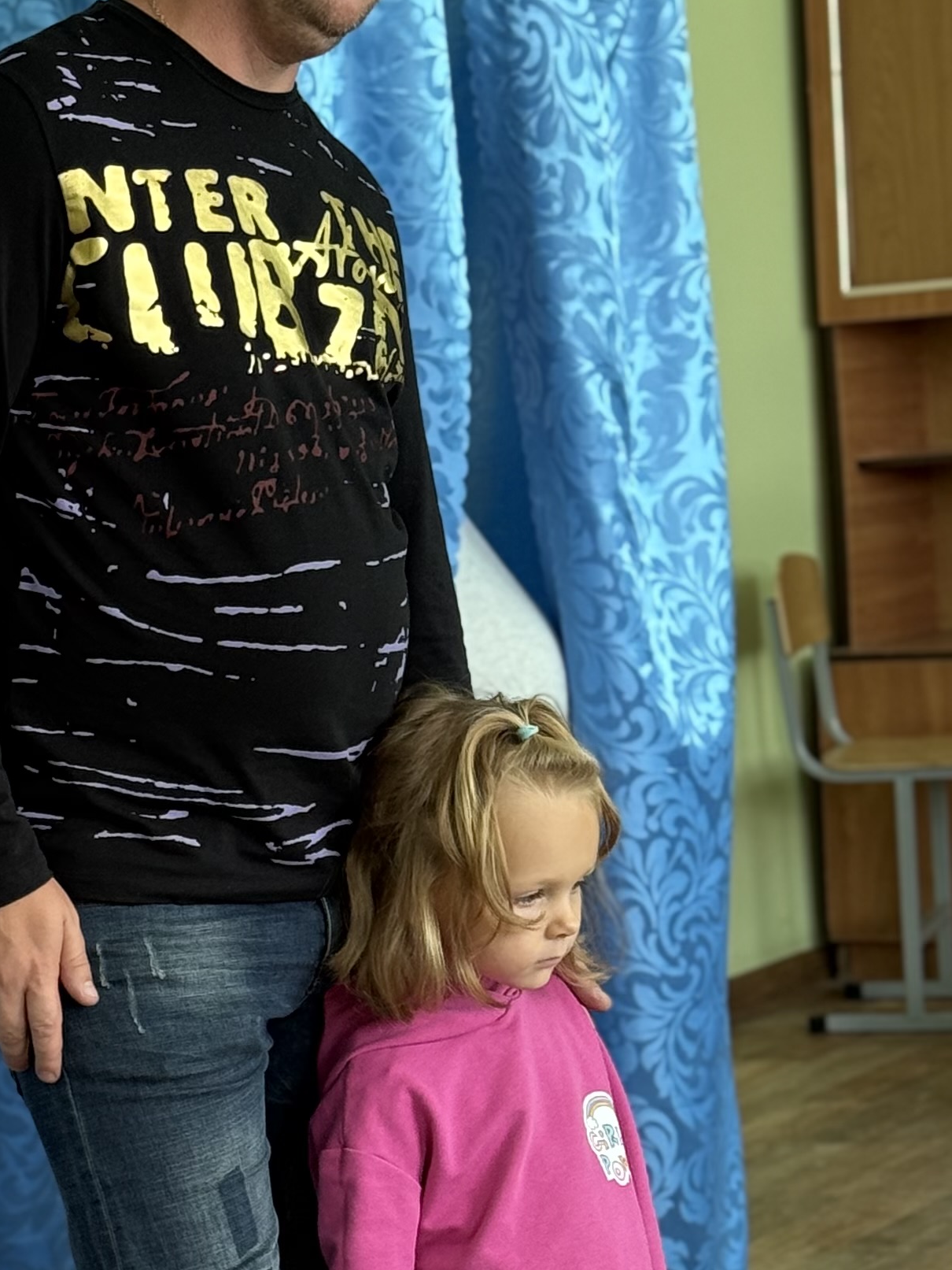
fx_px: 4400
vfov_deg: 16.3
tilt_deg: -8.0
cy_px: 969
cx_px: -200
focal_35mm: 120
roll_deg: +4.9
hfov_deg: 12.1
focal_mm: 6.76
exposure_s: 1/111
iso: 100
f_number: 1.78
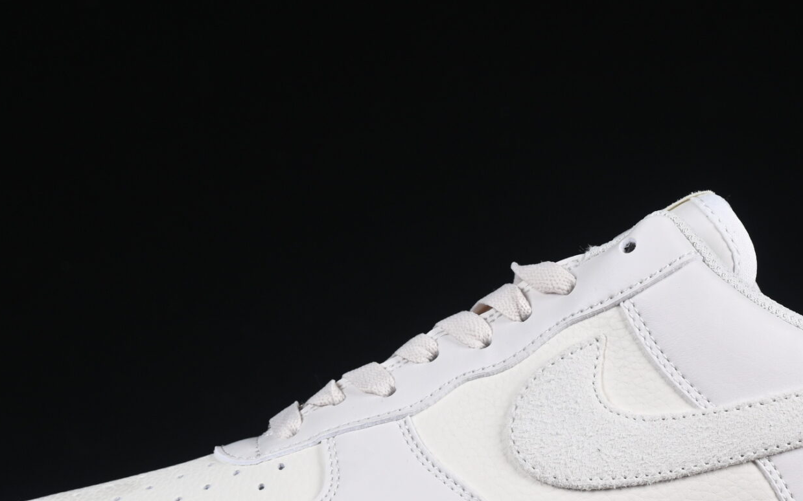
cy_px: 370
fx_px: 3457
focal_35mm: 158
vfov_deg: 8.3
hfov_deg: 13.2
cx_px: 541
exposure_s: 1/80
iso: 160
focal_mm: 50
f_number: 8
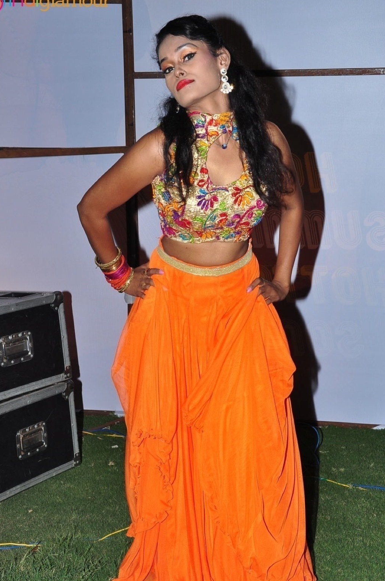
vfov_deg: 33.4
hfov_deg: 22.5
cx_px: 206
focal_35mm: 60
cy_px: 329
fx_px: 965
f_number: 10
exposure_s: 1/125
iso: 400
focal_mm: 34
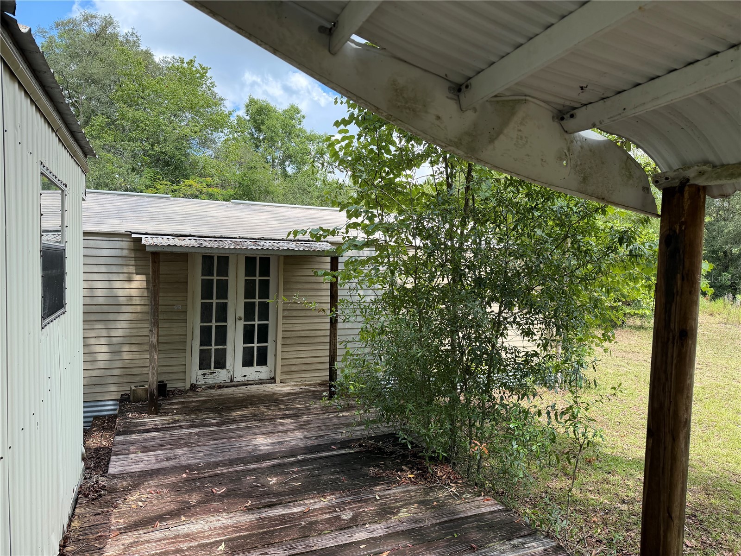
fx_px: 514
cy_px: 278
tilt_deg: -1.0
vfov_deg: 56.8
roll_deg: -0.9
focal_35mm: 24
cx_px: 370
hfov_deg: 71.6
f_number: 1.78
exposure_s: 1/1585
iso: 100
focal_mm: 6.76
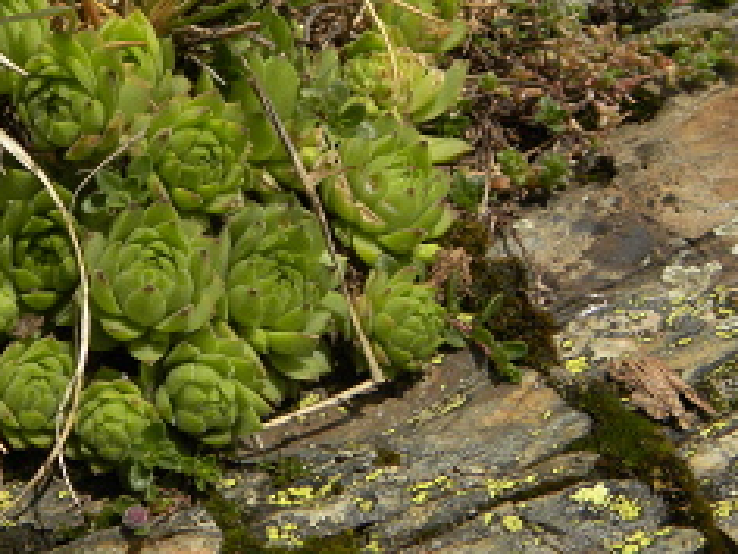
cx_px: 3
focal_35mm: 67
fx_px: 1428
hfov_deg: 27.3
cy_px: 175
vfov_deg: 21.8
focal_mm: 5.9
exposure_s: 1/500
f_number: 5
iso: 64
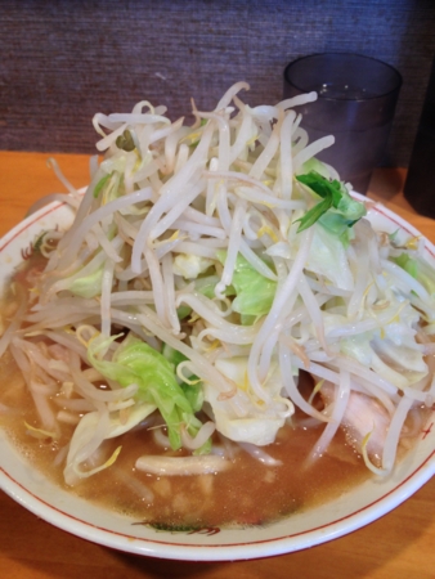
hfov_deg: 40.7
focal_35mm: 35
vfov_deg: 52.6
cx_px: 218
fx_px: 586
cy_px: 290
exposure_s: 1/20
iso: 80
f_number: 2.4
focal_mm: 4.28
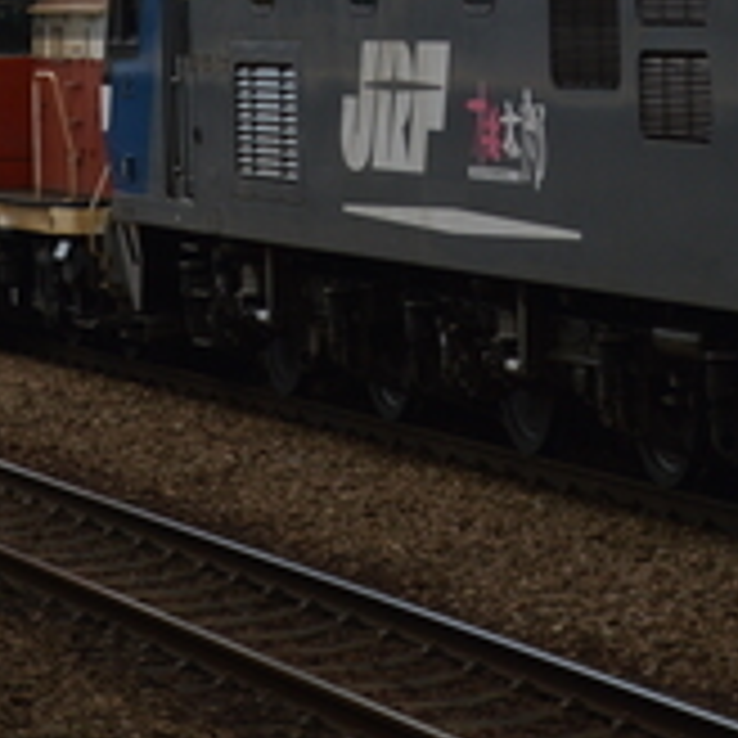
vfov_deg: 8.2
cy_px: -274
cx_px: 878
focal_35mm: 211
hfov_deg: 8.2
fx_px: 5089
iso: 100
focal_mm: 34
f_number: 7.1
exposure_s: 1/200
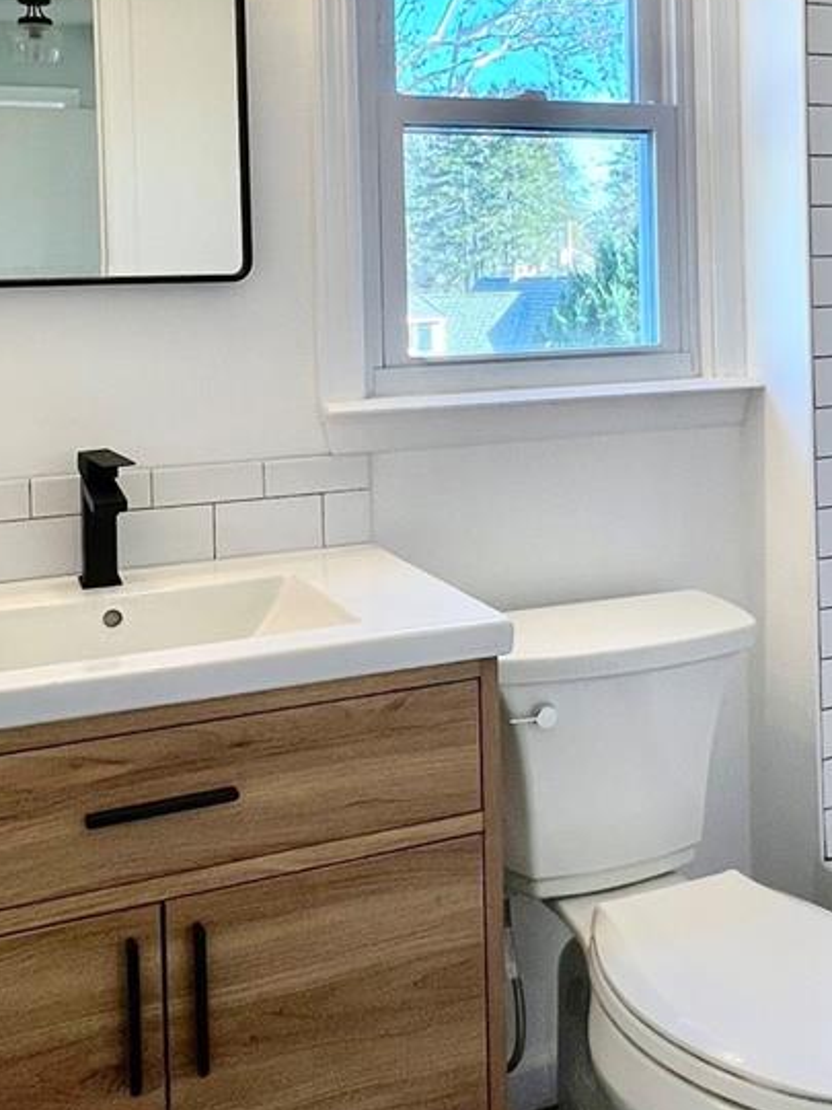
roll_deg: +1.1
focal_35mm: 37
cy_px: 298
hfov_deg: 38.6
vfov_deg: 48.5
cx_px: 460
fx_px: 1186
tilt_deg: -0.1
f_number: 1.8
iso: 50
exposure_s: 1/120
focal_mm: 1.57
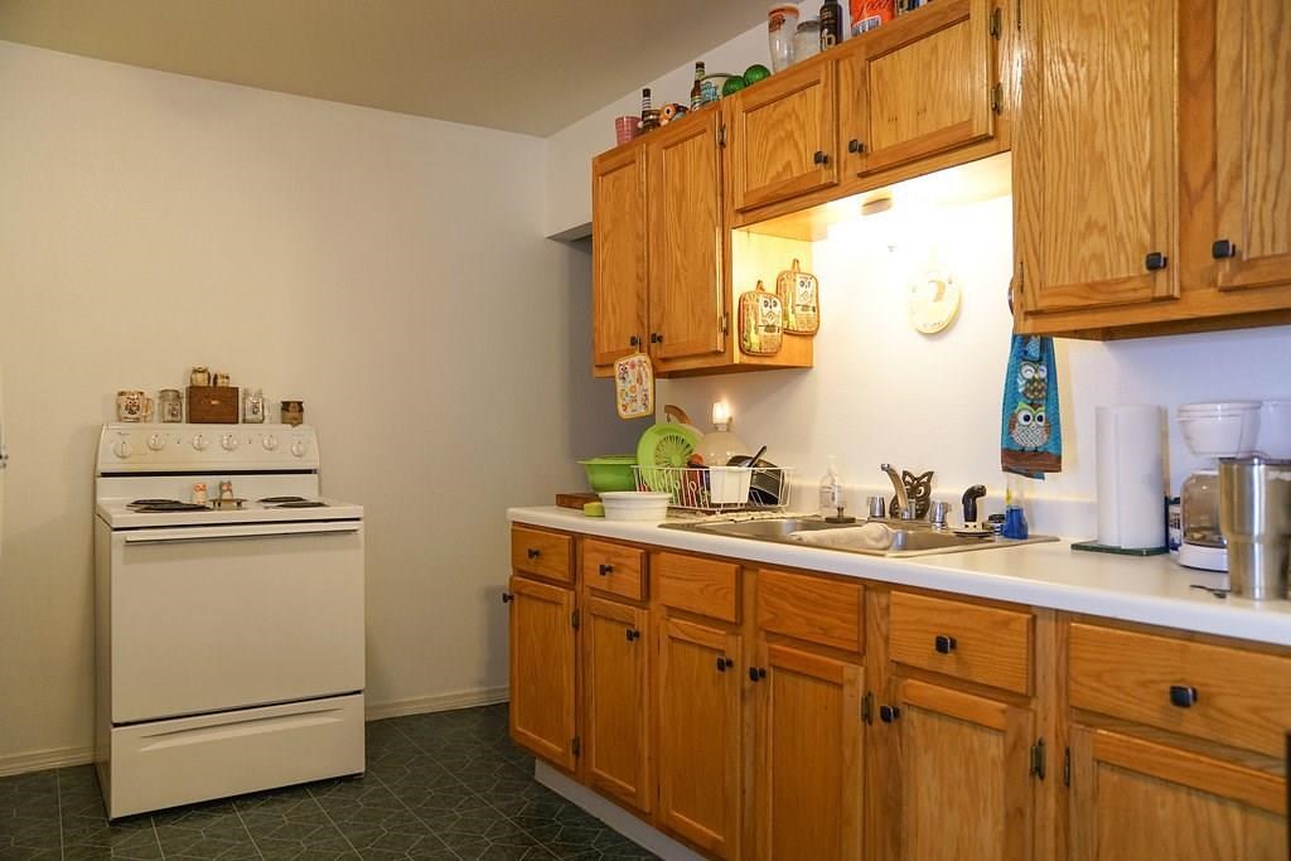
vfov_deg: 47.9
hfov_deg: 67.4
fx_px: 968
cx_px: 646
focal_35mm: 27
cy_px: 430
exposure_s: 1/200
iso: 2000
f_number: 2.8
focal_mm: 27
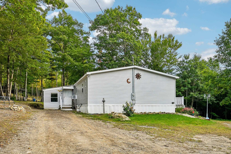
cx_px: 116
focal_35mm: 30
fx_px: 192
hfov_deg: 61.9
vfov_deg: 43.6
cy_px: 77
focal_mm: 30
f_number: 8
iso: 400
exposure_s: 1/200
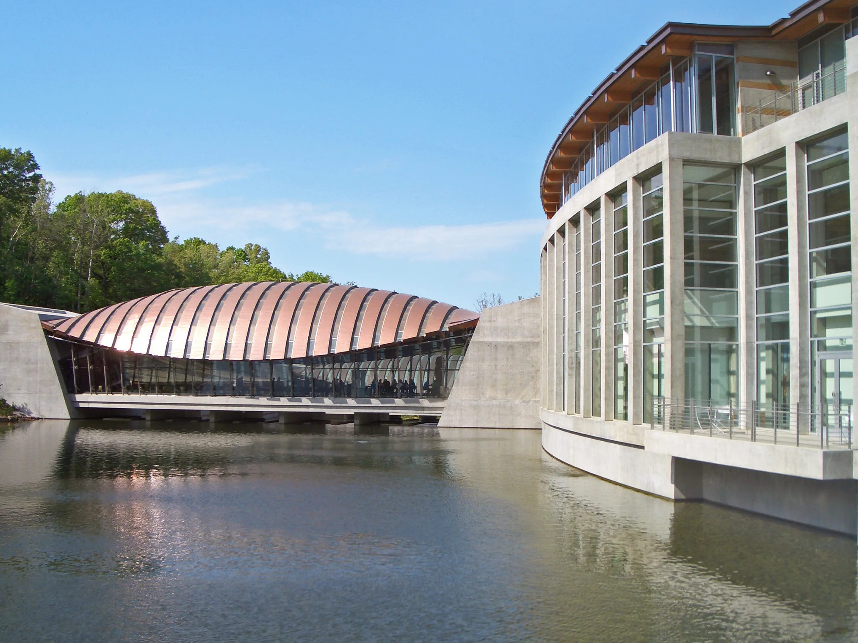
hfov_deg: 49.0
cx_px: 414
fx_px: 942
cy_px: 322
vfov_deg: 37.7
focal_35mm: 38
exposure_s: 1/320
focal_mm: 5.8
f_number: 4.3
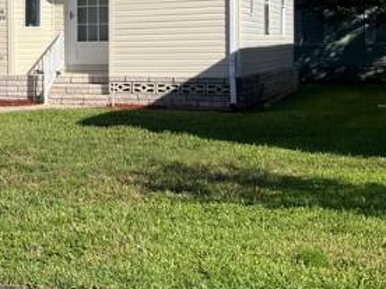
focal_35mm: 80
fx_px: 892
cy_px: 71
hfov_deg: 20.6
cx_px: -203
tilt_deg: -2.3
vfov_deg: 18.3
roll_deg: +0.3
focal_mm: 5.1
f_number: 1.6
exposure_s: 1/5848
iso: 50
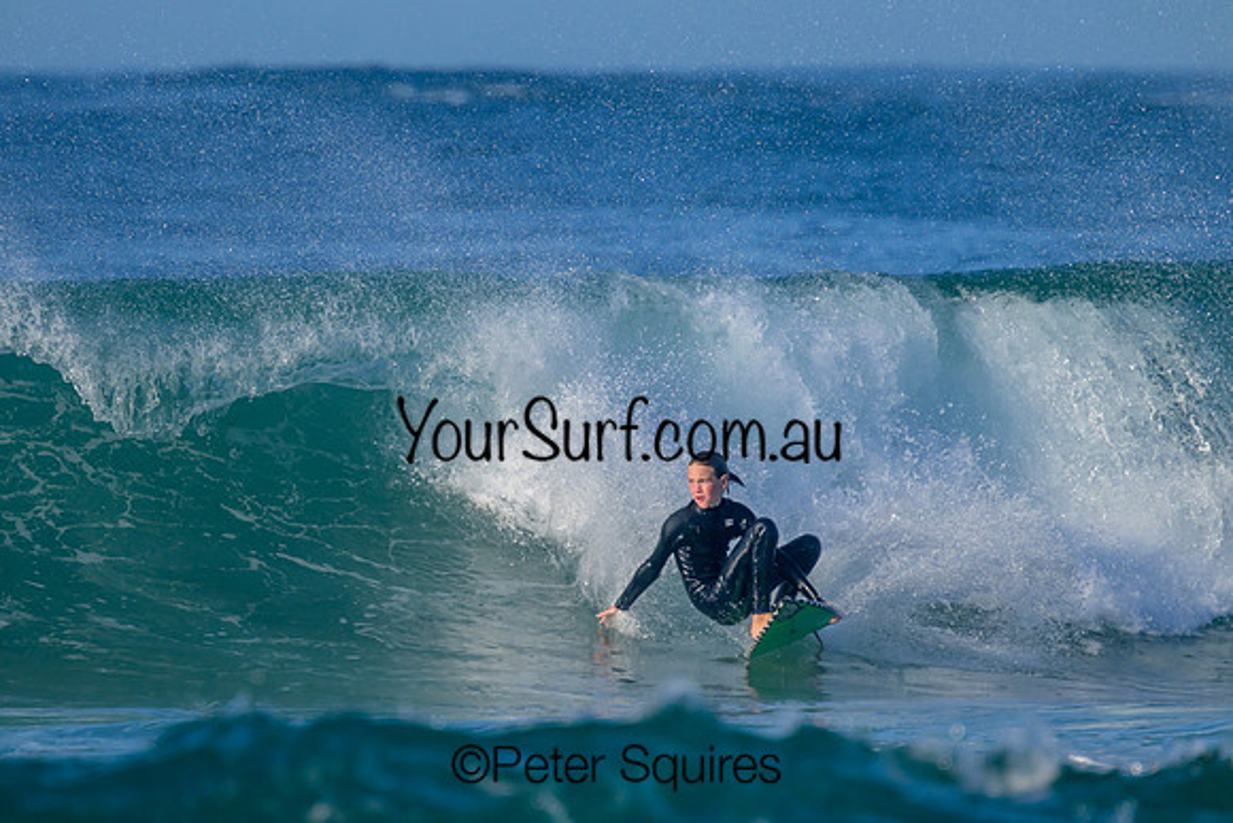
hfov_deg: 2.5
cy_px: 412
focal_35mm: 821
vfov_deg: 1.7
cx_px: 616
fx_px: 28119
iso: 1100
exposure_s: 1/2000
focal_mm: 800
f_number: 11
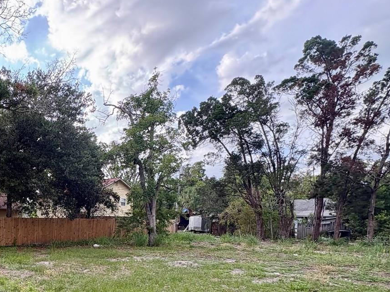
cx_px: 45
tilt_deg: -4.0
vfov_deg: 49.6
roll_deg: +2.2
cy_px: 238
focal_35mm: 26
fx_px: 293
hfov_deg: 58.4
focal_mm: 2.22
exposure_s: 1/280
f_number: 2.2
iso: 64
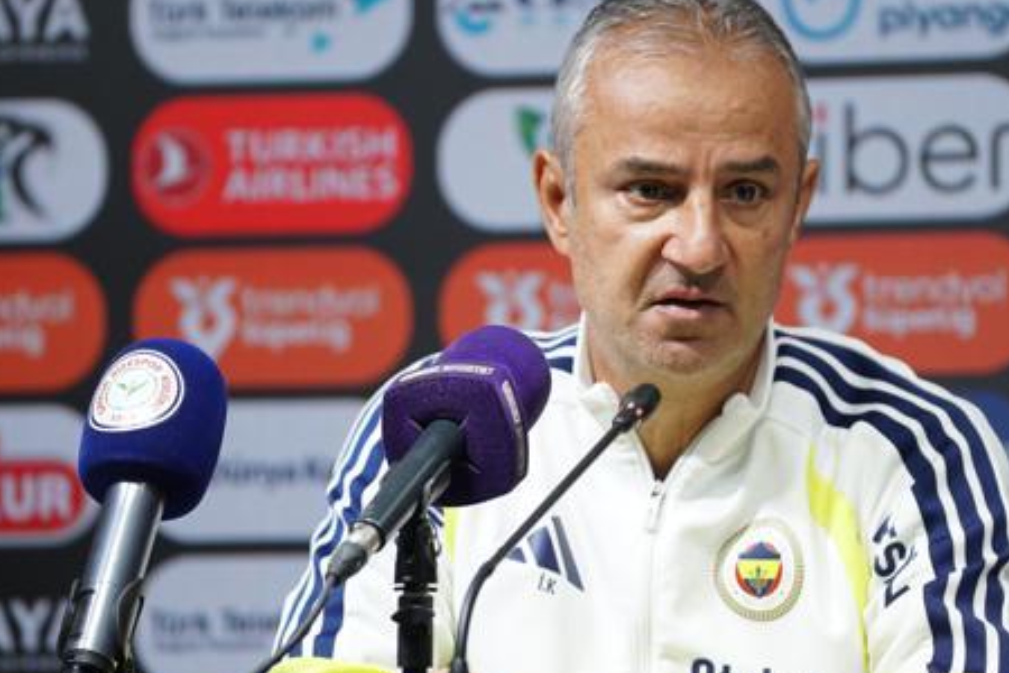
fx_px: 11490
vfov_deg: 3.4
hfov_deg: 5.0
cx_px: 566
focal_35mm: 410
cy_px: 377
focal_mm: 200
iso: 250
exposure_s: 1/320
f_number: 2.8
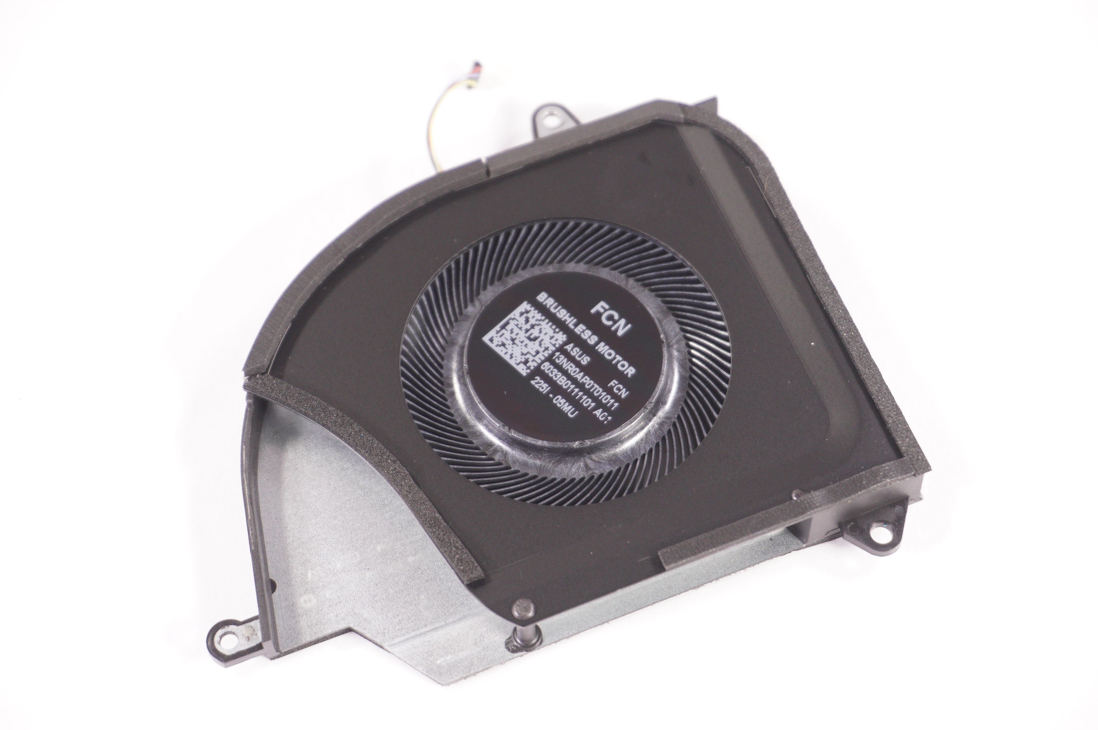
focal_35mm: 66
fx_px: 2011
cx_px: 549
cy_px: 365
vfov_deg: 20.6
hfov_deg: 30.5
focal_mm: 44
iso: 800
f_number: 5.6
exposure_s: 1/200
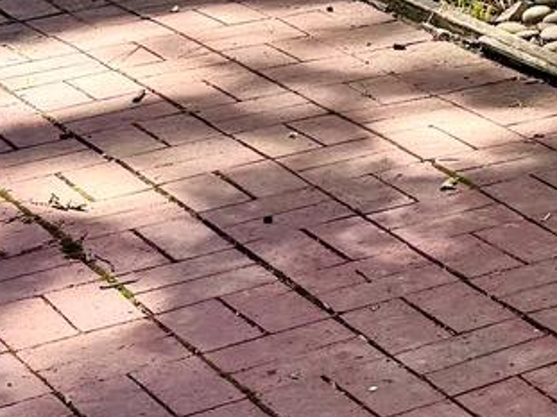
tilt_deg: -4.1
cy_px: -360
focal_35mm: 158
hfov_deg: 11.6
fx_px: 2541
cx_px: 980
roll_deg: +1.9
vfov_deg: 8.9
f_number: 1.78
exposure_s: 1/671
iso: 80
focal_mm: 6.76
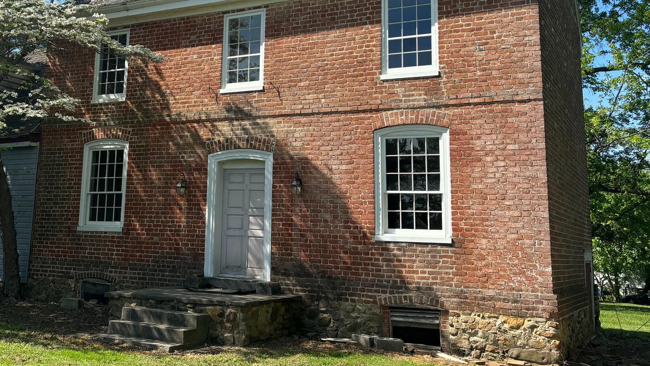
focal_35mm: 42
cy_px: 93
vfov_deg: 28.0
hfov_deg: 47.4
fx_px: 724
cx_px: 205
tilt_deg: +11.2
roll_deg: -2.7
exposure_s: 1/1912
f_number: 1.6
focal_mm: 5.96
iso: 50
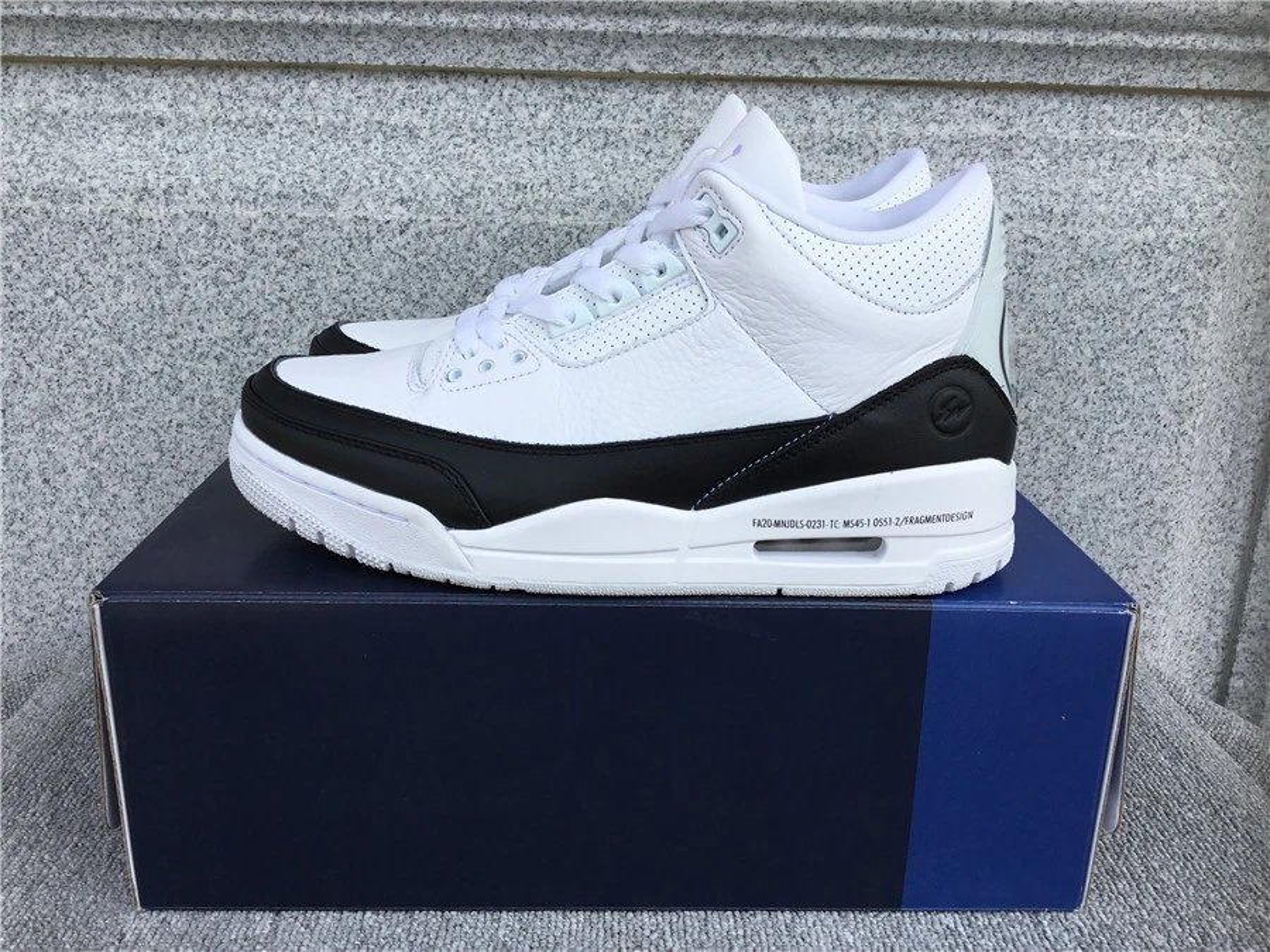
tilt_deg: -17.7
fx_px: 1137
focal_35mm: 31
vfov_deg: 45.4
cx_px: 635
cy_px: 476
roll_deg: -0.7
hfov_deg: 58.4
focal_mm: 3.3
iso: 25
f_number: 2.4
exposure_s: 1/468
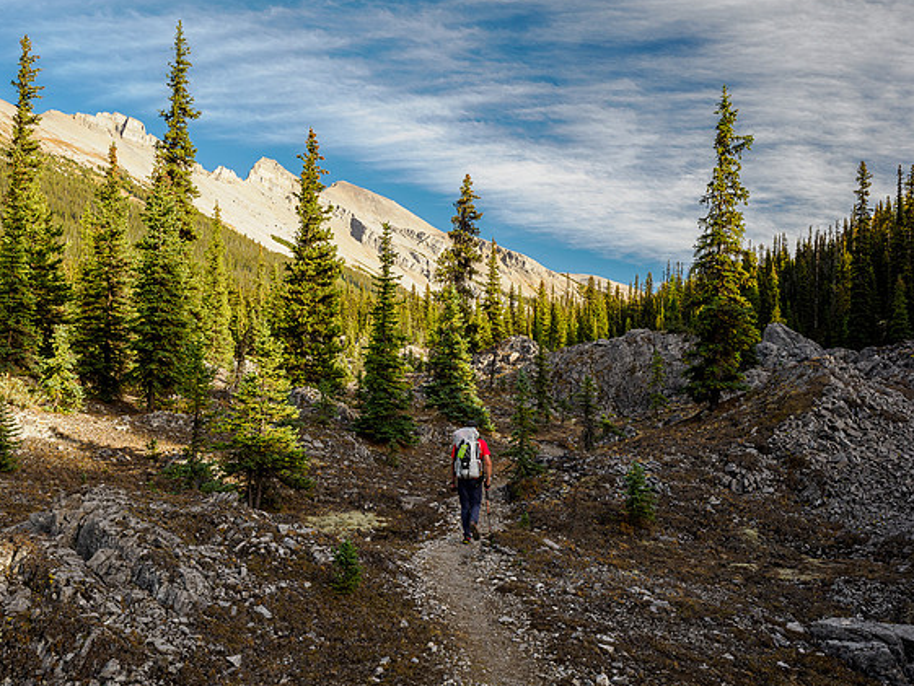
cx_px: 450
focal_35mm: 31
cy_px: 346
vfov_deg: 45.5
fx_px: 819
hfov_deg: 58.3
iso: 250
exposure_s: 1/60
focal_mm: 15
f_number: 8
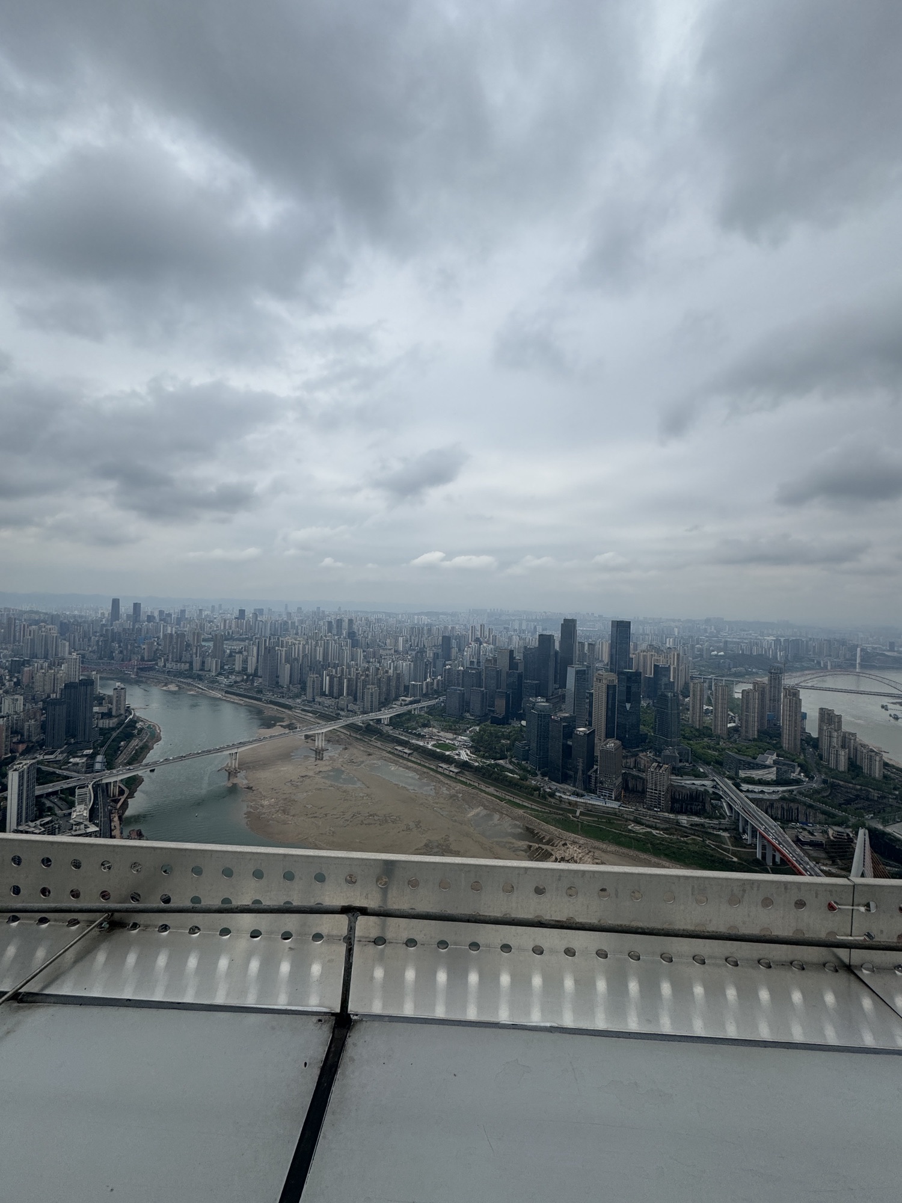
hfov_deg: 85.7
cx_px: 451
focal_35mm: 14
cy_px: 602
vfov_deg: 102.1
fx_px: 486
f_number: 2.2
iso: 50
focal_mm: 2.22
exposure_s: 1/2985
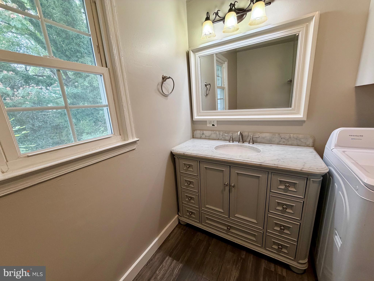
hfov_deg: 102.1
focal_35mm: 14
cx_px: 187
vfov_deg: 85.7
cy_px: 140
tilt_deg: -13.0
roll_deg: +4.8
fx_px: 151
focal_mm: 2.22
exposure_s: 1/120
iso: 200
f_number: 2.2
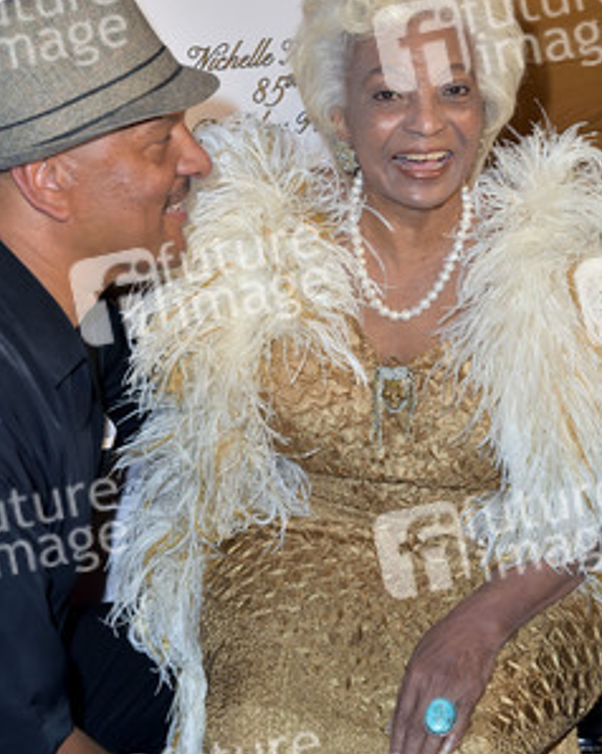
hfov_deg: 24.2
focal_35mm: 63
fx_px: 1405
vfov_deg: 30.0
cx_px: 274
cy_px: 412
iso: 400
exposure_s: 1/320
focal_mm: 50
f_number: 6.3
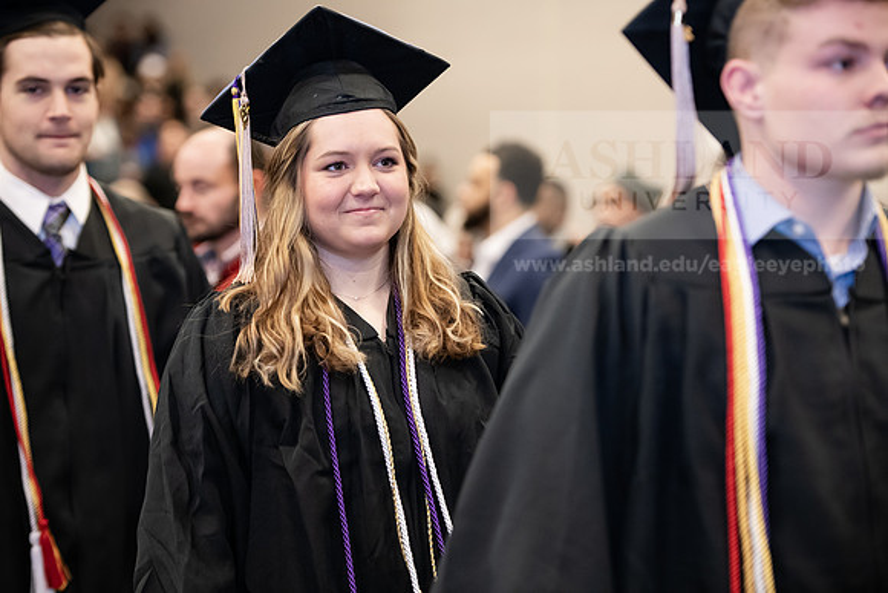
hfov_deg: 18.6
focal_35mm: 110
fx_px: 2714
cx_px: 444
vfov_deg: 12.5
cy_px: 296
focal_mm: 110
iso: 2000
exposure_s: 1/200
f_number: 3.2
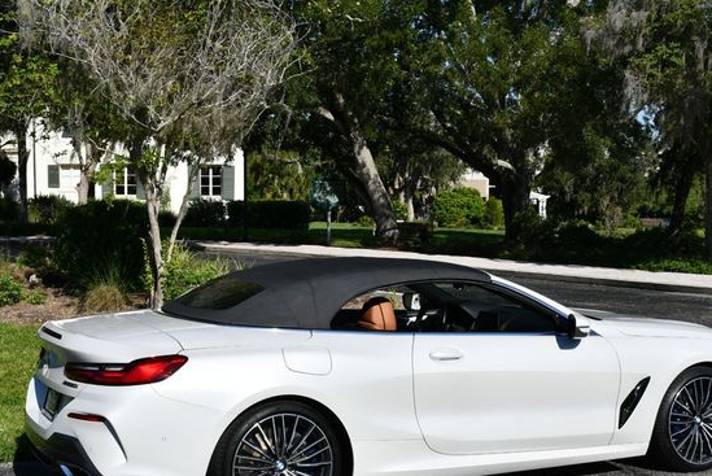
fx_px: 1108
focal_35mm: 56
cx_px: 389
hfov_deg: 35.6
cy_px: 275
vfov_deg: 24.2
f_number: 9
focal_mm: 24
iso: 100
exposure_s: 1/320
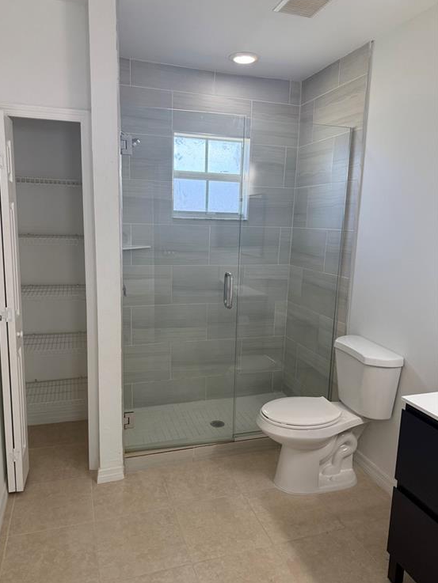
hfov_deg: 54.9
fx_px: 422
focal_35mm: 25
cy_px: 297
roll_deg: -2.2
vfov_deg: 69.4
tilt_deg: -9.9
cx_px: 211
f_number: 1.78
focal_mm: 6.76
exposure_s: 1/228
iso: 160
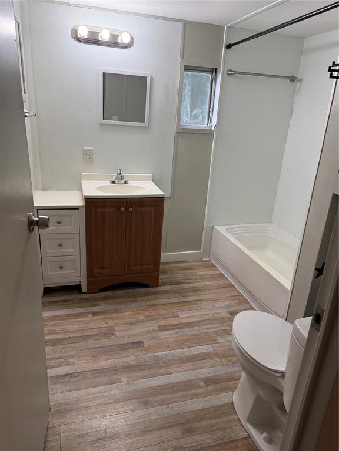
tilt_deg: -19.0
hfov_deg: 56.8
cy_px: 226
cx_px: 170
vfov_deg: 71.6
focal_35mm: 24
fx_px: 313
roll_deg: -4.7
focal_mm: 6.76
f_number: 1.78
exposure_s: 1/155
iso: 160
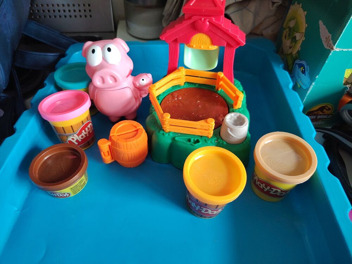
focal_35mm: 24
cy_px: 132
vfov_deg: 56.8
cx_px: 176
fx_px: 244
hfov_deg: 71.6
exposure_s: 1/30
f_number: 1.75
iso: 597
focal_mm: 5.25
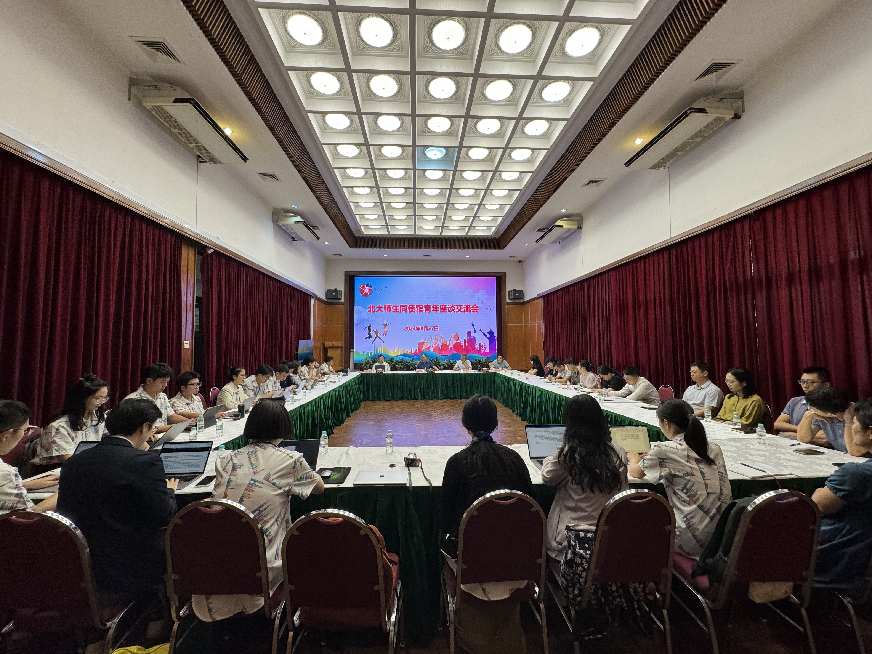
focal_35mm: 14
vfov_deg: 85.7
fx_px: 353
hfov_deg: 102.1
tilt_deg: +2.7
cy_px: 327
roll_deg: +0.6
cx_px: 436
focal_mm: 2.22
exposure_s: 1/120
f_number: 2.2
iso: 160
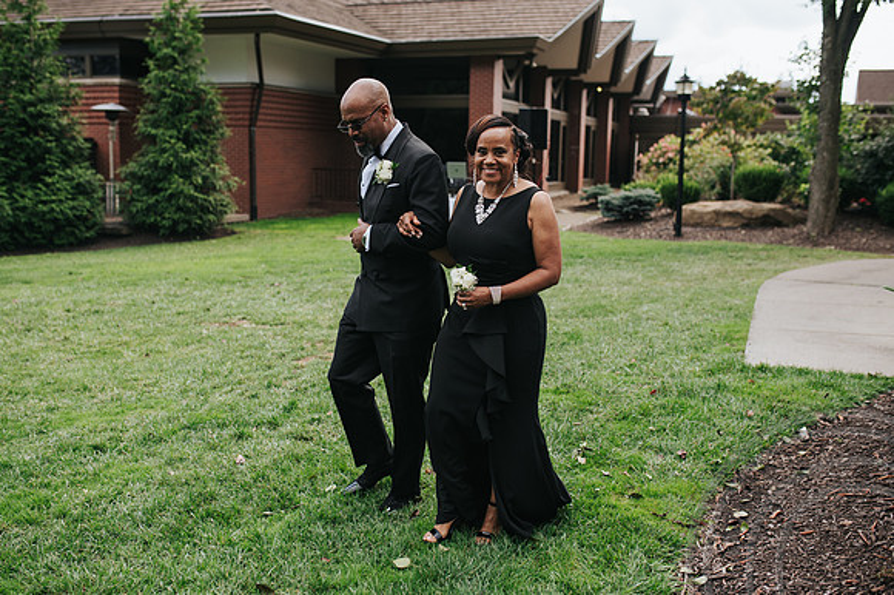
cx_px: 422
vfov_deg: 35.9
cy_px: 298
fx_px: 917
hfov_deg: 51.9
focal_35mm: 37
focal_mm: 35
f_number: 2.8
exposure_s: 1/2000
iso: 250
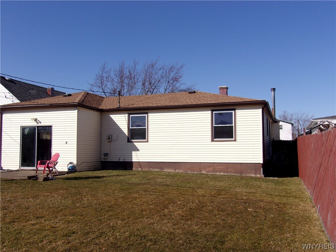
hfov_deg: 54.0
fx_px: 330
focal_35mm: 34
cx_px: 168
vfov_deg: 41.8
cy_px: 126
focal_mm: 6.1
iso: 80
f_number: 11.6
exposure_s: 1/125
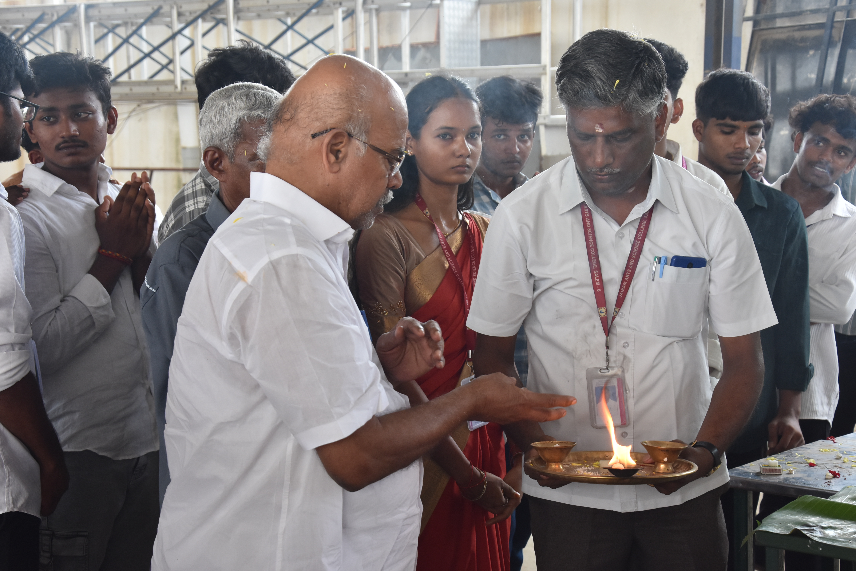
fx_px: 1427
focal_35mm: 60
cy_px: 286
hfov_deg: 33.4
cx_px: 428
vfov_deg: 22.6
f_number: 7.1
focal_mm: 40
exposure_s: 1/200
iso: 800
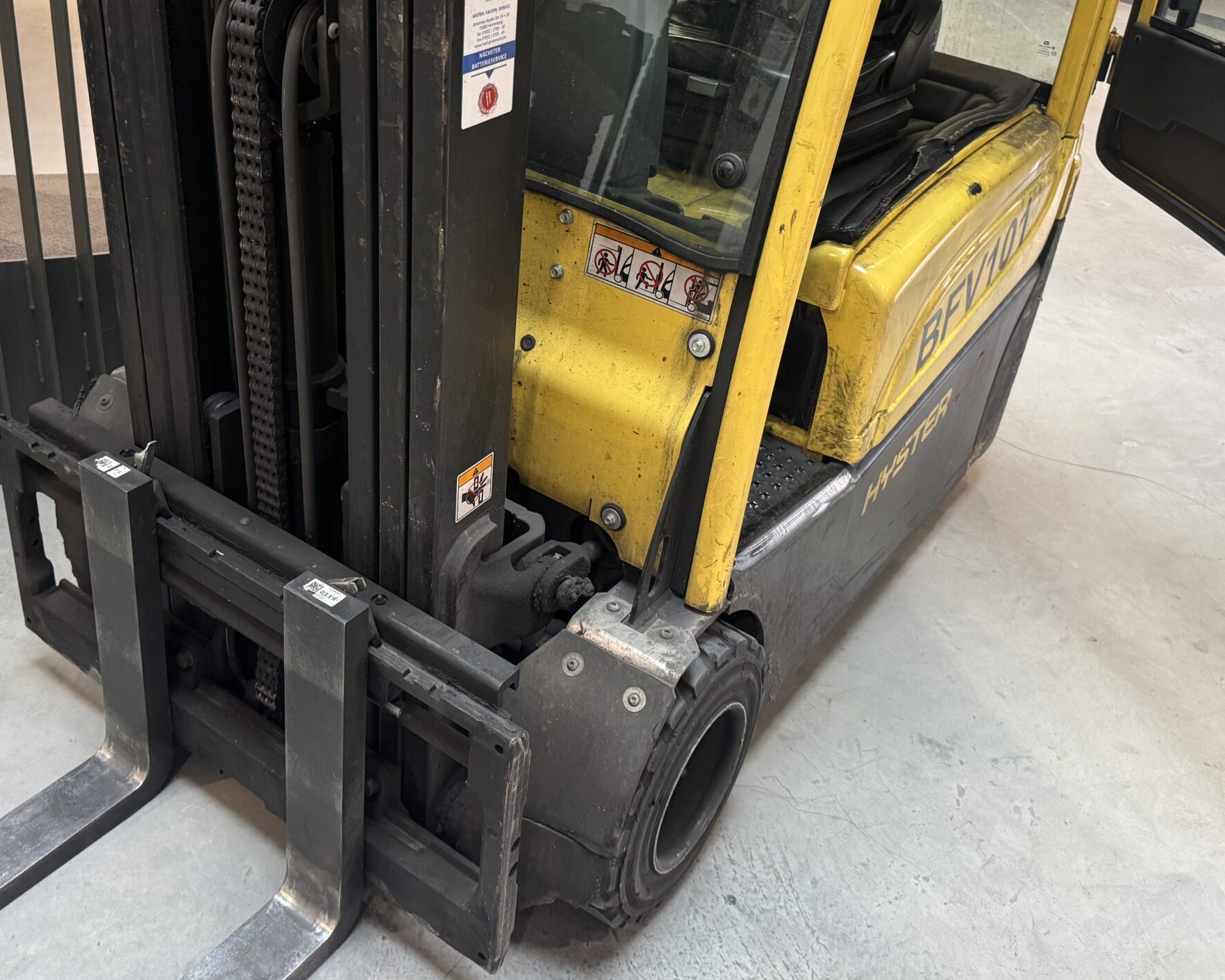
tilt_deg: -29.1
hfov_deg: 52.7
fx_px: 1233
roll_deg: -4.7
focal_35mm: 34
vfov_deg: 43.0
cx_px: 526
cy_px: 366
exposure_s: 1/50
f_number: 1.78
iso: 400
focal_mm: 6.76
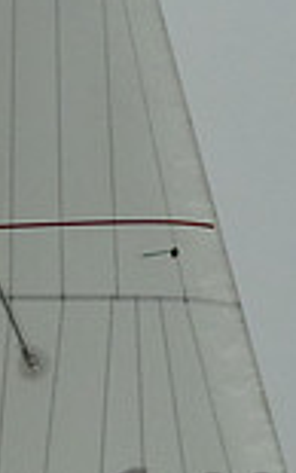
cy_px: 789
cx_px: 0
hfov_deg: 1.3
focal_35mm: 999
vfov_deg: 2.1
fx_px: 12882
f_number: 9
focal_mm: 165
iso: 800
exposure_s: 1/3200
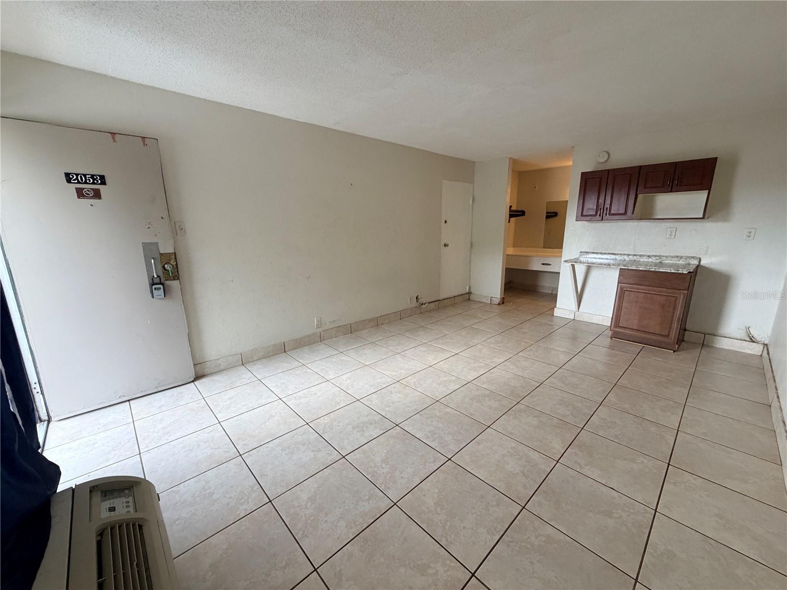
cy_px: 295
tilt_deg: -12.9
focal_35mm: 14
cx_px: 394
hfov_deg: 102.1
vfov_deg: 85.7
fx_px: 318
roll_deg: +0.9
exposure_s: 1/121
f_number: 2.2
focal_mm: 2.22
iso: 320
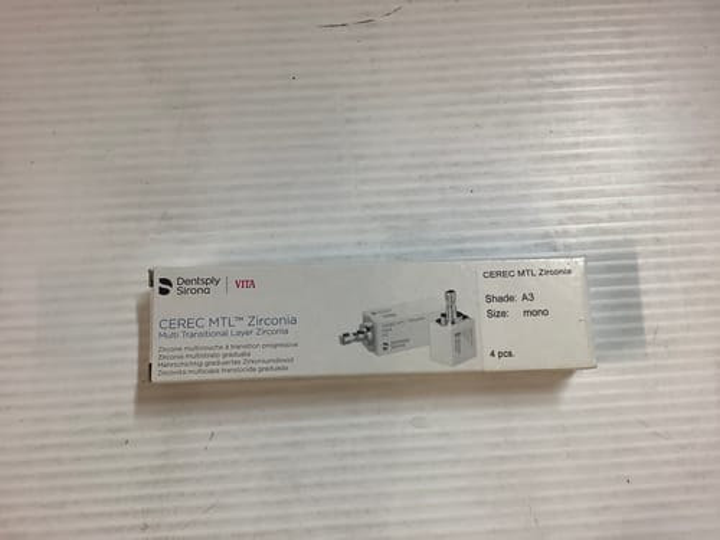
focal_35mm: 31
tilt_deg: -80.0
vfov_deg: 45.4
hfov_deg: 58.4
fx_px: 645
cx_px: 360
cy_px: 270
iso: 100
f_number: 2.4
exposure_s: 1/50
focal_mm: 3.3
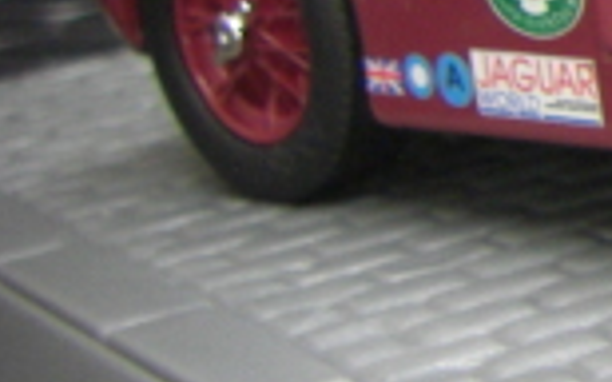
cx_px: 1256
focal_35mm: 167
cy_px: -24
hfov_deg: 11.3
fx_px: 2783
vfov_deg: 7.8
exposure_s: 1/13
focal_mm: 6.3
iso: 200
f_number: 3.4
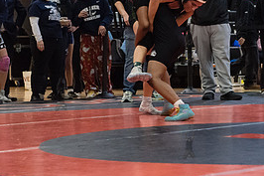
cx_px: 189
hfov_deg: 14.2
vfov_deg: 9.5
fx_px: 1055
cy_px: 45
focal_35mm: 144
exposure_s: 1/500
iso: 8000
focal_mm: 66
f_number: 3.2
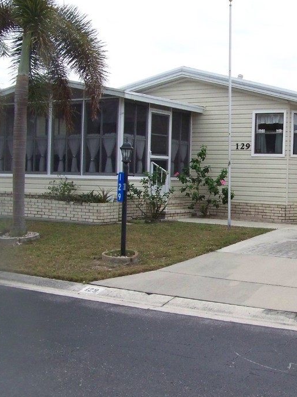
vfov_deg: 35.5
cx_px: 254
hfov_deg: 26.3
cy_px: 195
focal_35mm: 54
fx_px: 618
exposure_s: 1/800
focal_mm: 5.85
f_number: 4
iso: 200
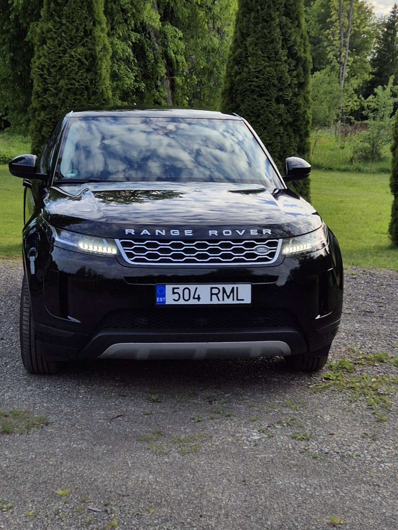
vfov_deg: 73.9
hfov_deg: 58.9
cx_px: 199
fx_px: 352
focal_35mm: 23
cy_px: 265
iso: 25
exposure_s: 1/1429
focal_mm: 5.4
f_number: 1.8
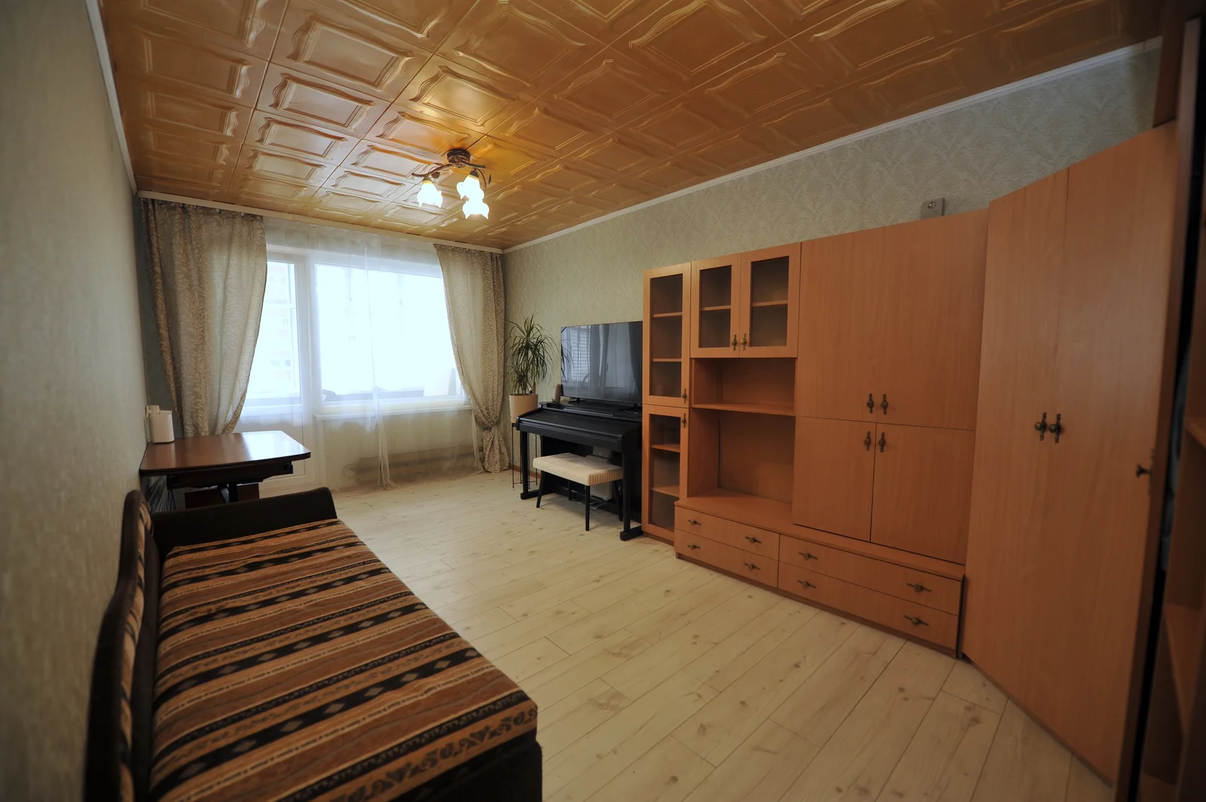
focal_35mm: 14
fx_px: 469
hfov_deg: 104.3
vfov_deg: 81.1
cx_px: 603
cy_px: 401
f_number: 2.8
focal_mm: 14
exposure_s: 1/60
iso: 200
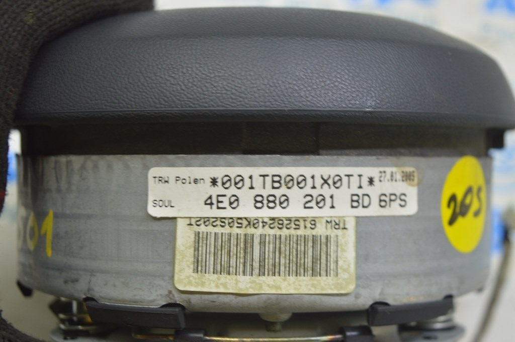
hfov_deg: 29.9
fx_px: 965
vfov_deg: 20.1
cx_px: 258
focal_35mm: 68
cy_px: 171
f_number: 5.6
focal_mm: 45
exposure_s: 1/20
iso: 400
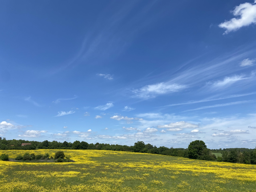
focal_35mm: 26
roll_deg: +0.0
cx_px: 128
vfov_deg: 53.1
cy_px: 96
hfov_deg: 67.3
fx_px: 192
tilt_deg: +15.3
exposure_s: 1/3610
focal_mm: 4.25
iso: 32
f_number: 1.8
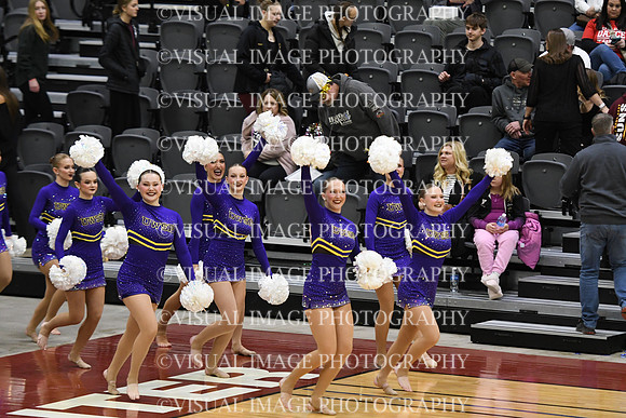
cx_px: 313
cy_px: 209
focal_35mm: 210
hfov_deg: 9.8
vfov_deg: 6.5
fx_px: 3652
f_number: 2.8
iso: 3200
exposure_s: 1/400
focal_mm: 140
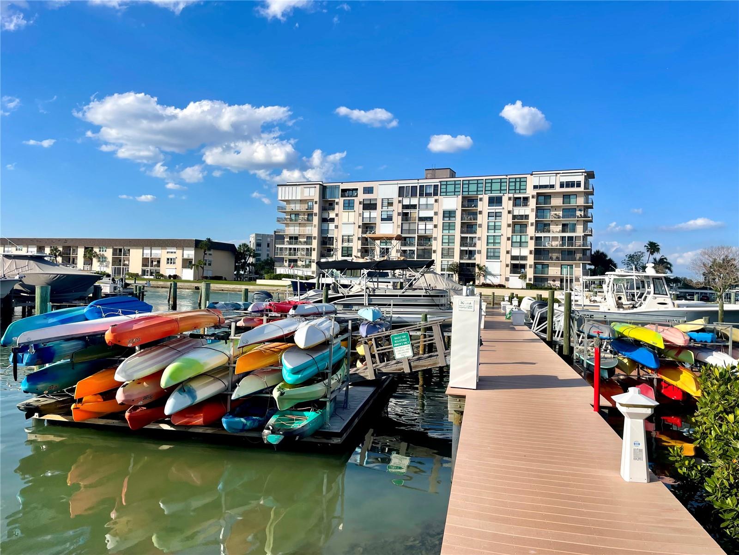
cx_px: 370
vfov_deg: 53.1
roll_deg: -1.7
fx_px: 555
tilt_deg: +0.7
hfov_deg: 67.3
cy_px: 278
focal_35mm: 26
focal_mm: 4.2
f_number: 1.6
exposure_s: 1/4651
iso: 32
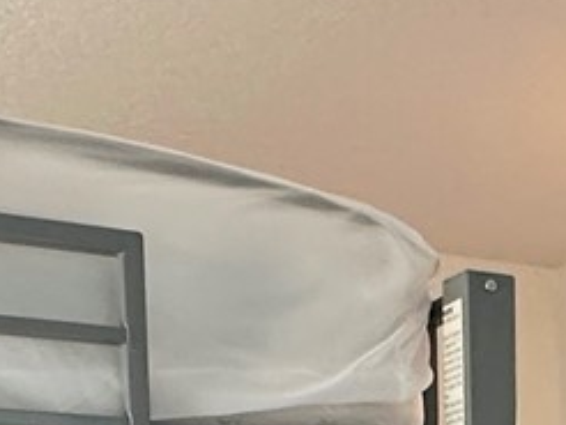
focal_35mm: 91
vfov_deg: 13.6
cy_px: 884
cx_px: 541
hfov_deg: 20.9
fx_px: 1489
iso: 250
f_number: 2.2
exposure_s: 1/120
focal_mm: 2.22
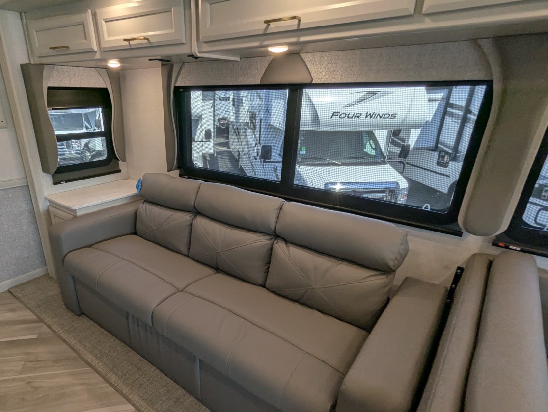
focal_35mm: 20
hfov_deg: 80.5
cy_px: 241
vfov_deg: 65.6
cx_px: 213
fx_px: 317
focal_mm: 2.35
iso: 67
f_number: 2.2
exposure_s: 1/184
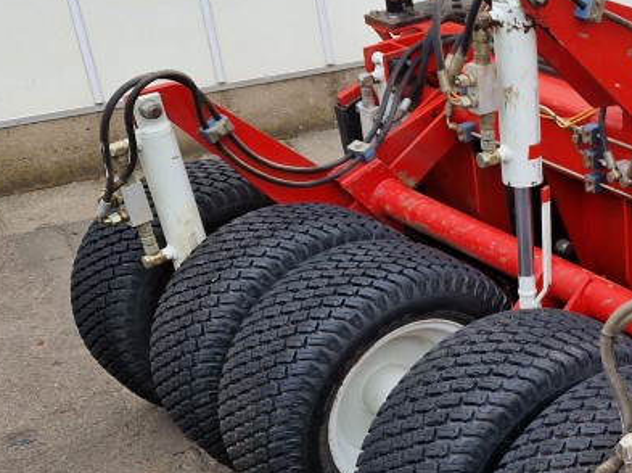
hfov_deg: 28.3
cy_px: 220
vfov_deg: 24.4
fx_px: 1094
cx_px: 749
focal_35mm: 60
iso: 50
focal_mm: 5.4
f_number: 1.8
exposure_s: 1/299
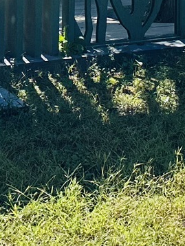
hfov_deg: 10.9
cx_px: 211
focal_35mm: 134
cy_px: -139
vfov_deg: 13.7
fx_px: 954
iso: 80
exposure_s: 1/3058
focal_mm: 6.86
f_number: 1.78
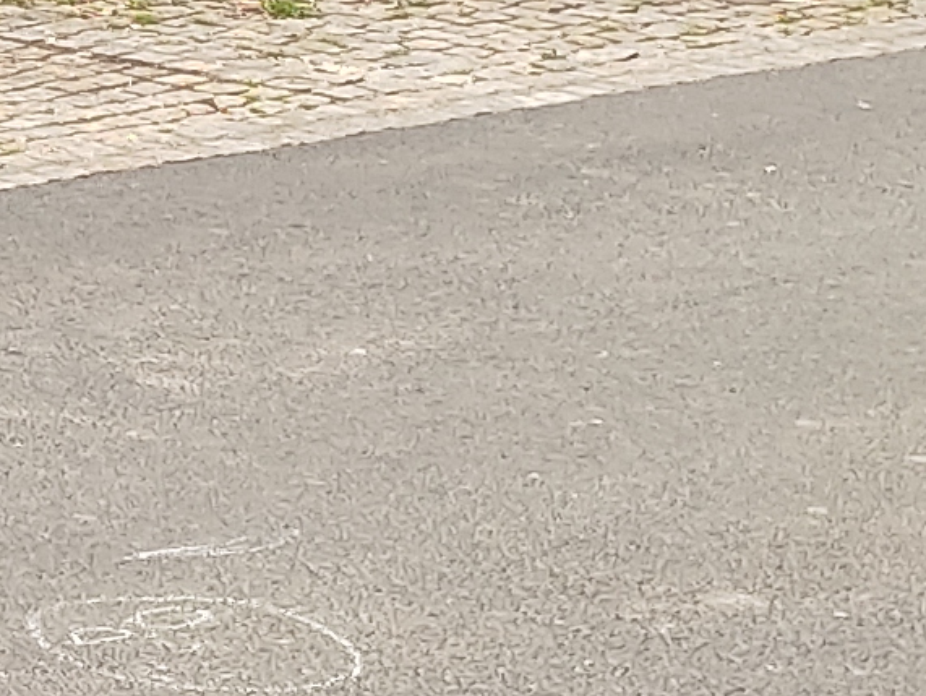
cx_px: -941
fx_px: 4872
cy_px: -440
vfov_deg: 8.0
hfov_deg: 10.0
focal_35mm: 182
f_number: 1.79
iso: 100
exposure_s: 1/665
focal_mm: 4.74
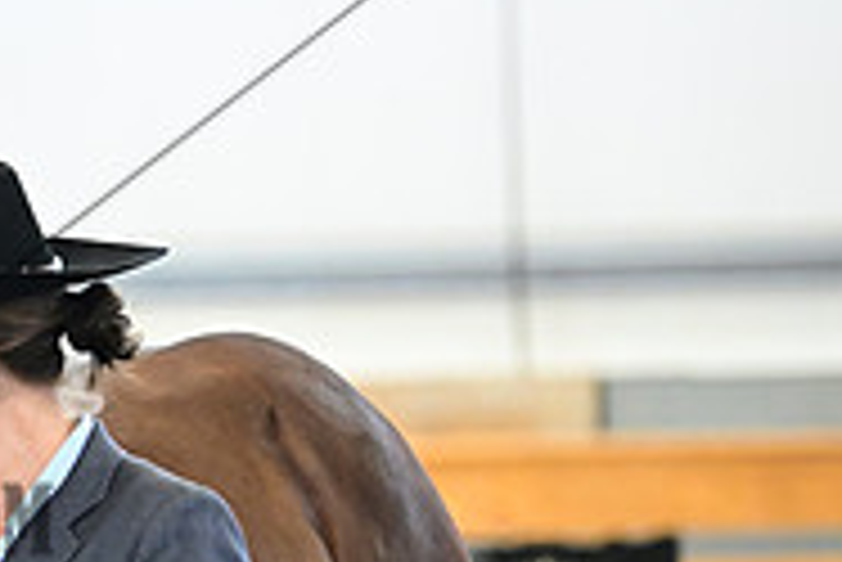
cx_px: -338
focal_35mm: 481
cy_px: 555
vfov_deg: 2.9
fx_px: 11258
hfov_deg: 4.3
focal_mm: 155
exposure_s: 1/404
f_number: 3.2
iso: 6400
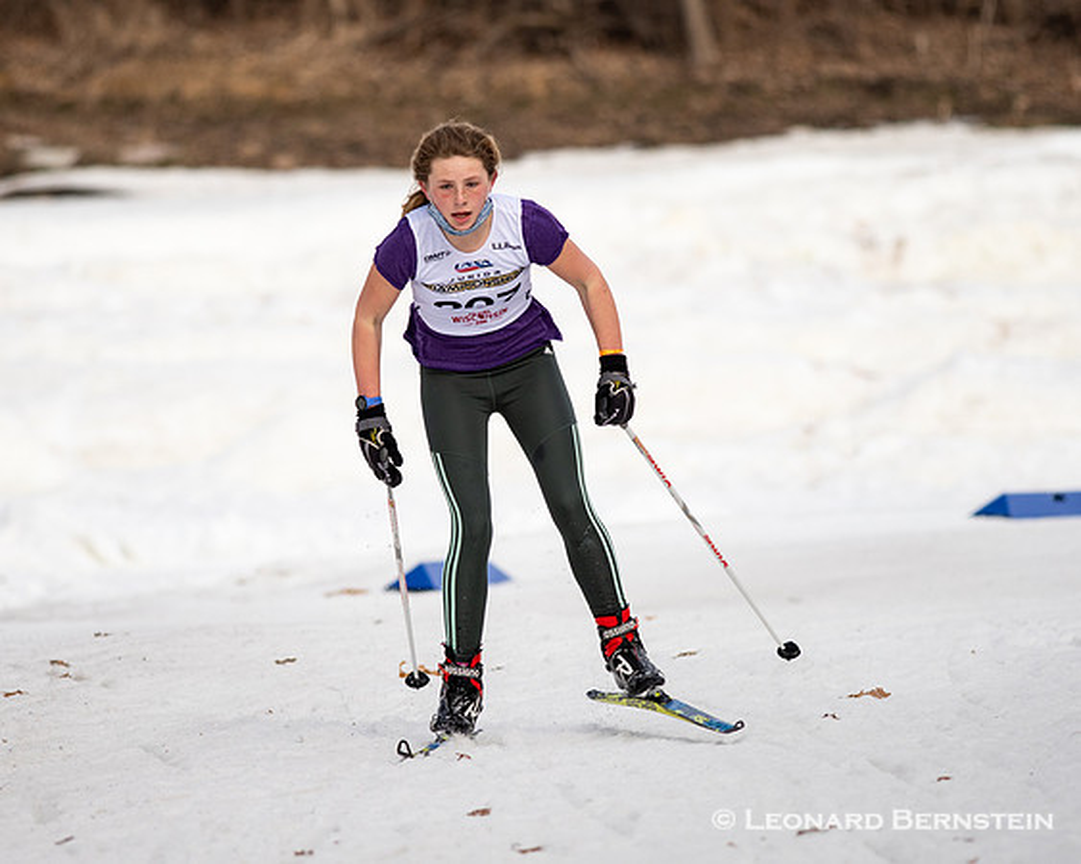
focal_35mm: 534
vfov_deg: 2.9
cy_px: 455
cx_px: 496
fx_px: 17083
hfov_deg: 3.6
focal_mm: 300
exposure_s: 1/2500
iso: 400
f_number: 4
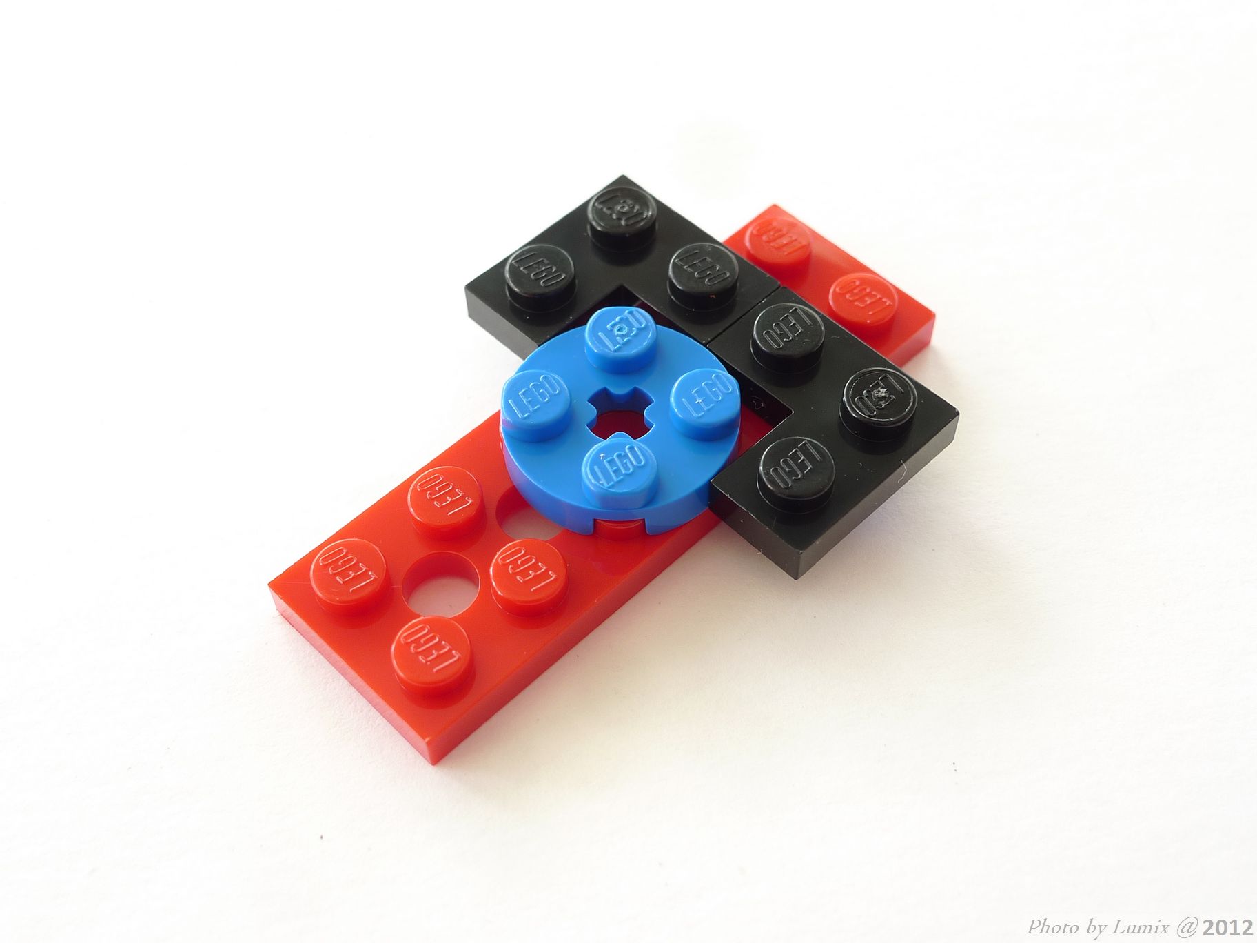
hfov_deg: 42.9
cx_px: 628
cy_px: 472
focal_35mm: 44
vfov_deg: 32.9
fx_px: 1598
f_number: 4
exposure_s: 1/20
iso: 80
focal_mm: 9.3
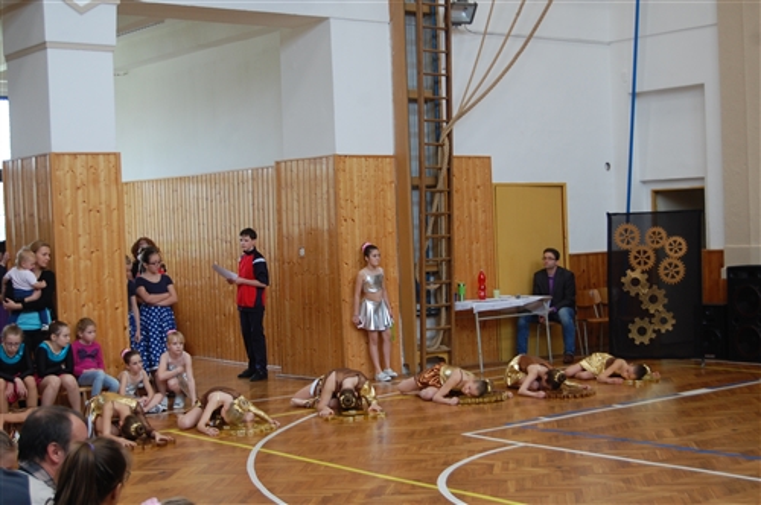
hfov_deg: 35.1
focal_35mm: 57
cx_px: 380
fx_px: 1203
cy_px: 252
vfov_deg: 23.7
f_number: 5
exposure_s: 1/40
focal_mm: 38
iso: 400
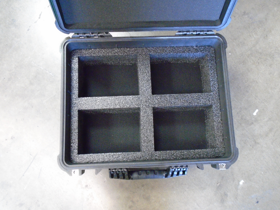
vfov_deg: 45.4
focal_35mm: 31
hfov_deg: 58.4
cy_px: 105
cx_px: 140
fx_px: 251
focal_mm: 5.5
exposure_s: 1/20
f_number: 3.5
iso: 800
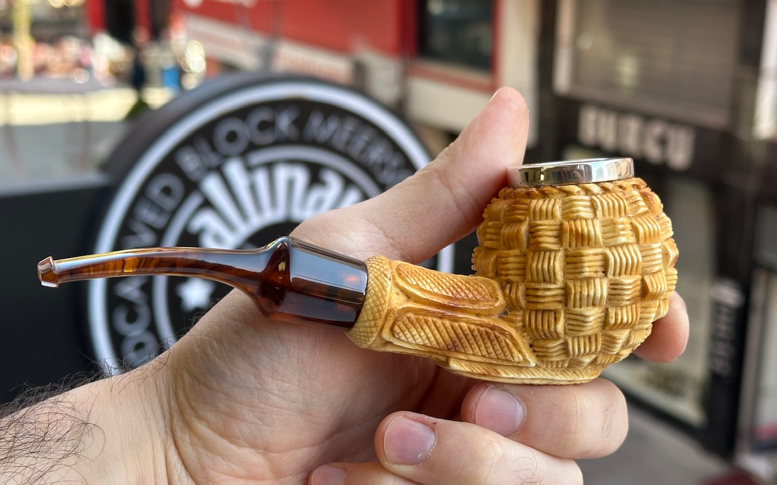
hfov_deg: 36.9
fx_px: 1165
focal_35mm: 55
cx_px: 394
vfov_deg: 23.5
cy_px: 264
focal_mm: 6.86
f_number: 1.78
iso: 64
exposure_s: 1/271
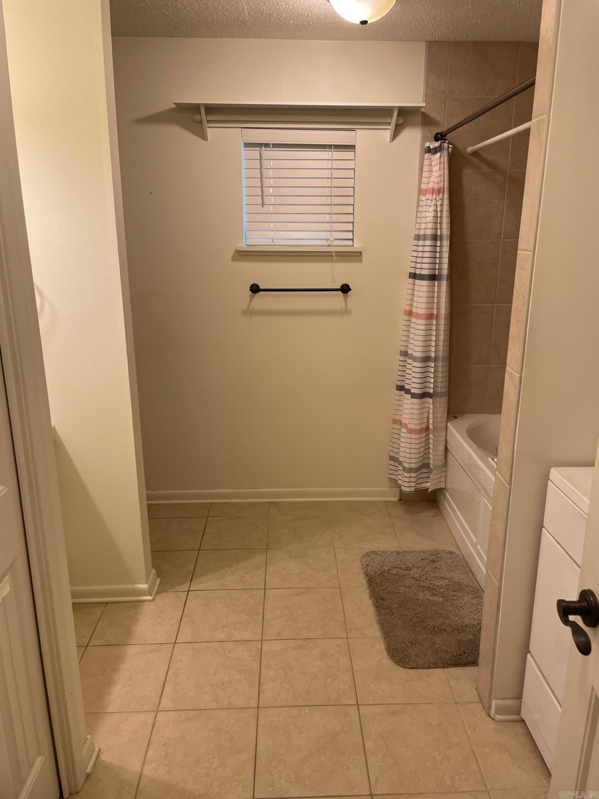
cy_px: 400
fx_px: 600
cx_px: 300
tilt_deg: -13.7
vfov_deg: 67.3
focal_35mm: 26
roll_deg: -1.9
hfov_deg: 53.1
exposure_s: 1/120
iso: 100
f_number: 1.6
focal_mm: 4.2
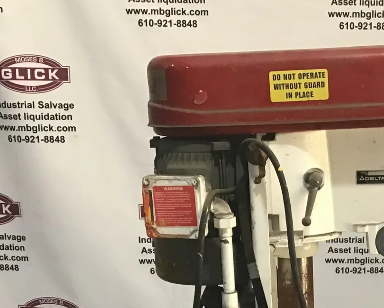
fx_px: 853
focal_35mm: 75
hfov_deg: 24.9
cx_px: 314
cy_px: 331
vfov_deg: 19.6
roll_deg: -2.2
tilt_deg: -16.0
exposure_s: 1/30
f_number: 2.4
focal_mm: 3.3
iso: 100
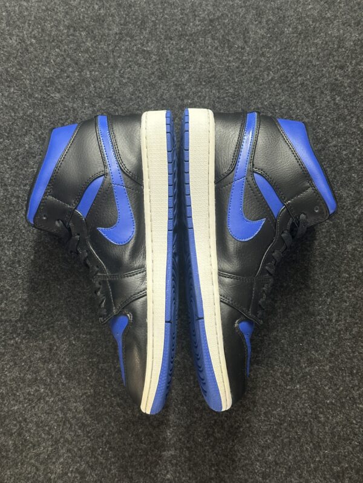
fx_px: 671
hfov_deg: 30.3
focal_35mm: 48
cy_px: 242
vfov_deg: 39.6
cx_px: 182
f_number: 1.78
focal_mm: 6.86
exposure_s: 1/34
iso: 400
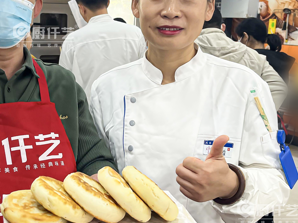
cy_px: 87
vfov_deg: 27.4
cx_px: 78
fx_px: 456
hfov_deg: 35.5
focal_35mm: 53
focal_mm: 5.1
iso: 125
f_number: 1.6
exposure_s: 1/121
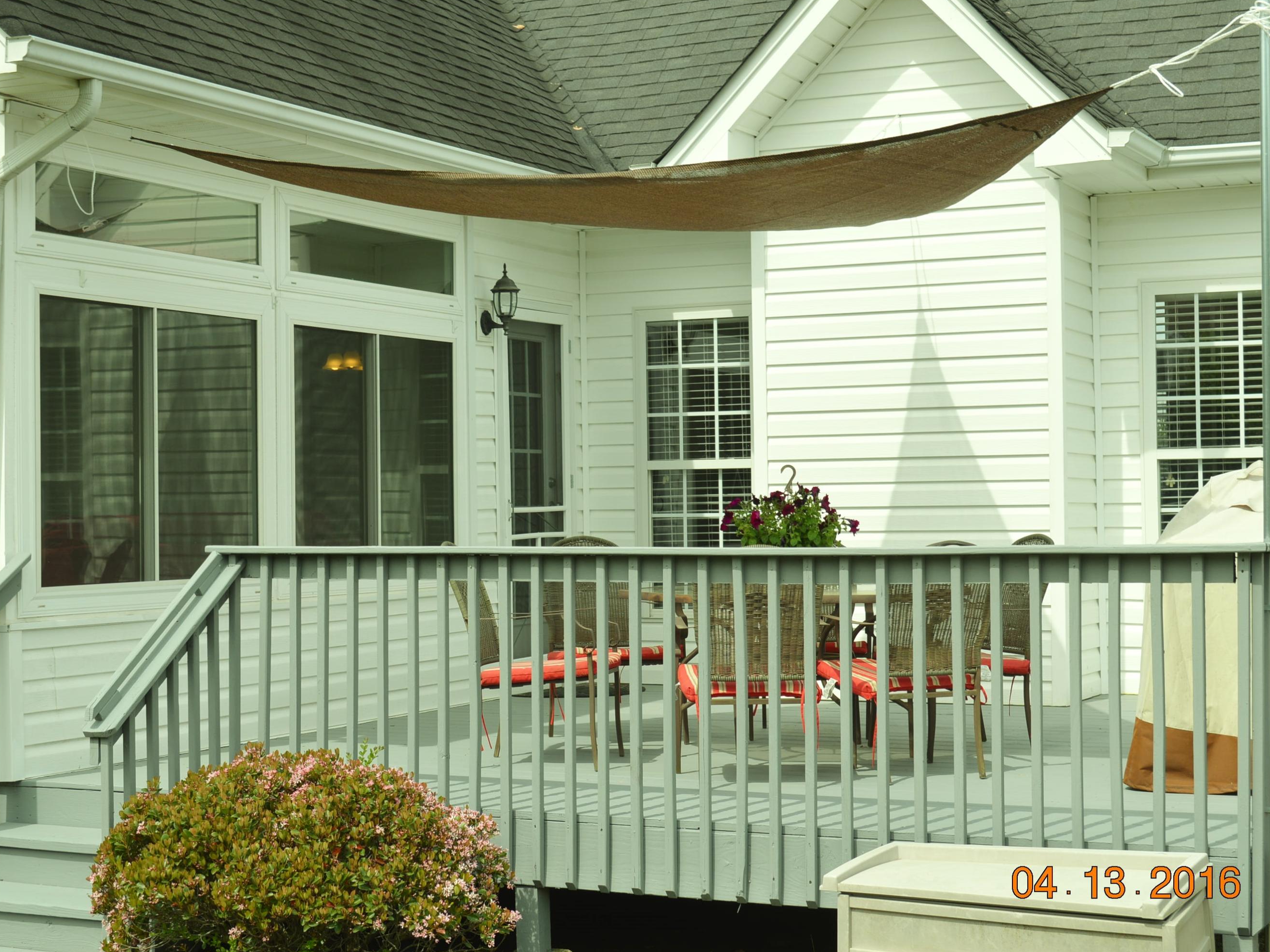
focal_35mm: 59
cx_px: 654
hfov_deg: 32.7
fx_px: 2164
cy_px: 474
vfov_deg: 24.8
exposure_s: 1/250
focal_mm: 36
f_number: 8
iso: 100
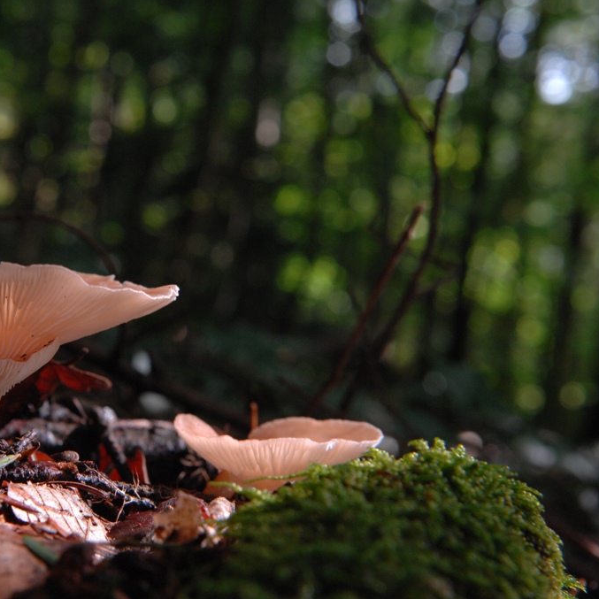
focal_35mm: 77
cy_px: 299
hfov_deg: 22.3
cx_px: 154
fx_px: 1507
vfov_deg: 22.5
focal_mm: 40
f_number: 8
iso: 400
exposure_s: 1/30
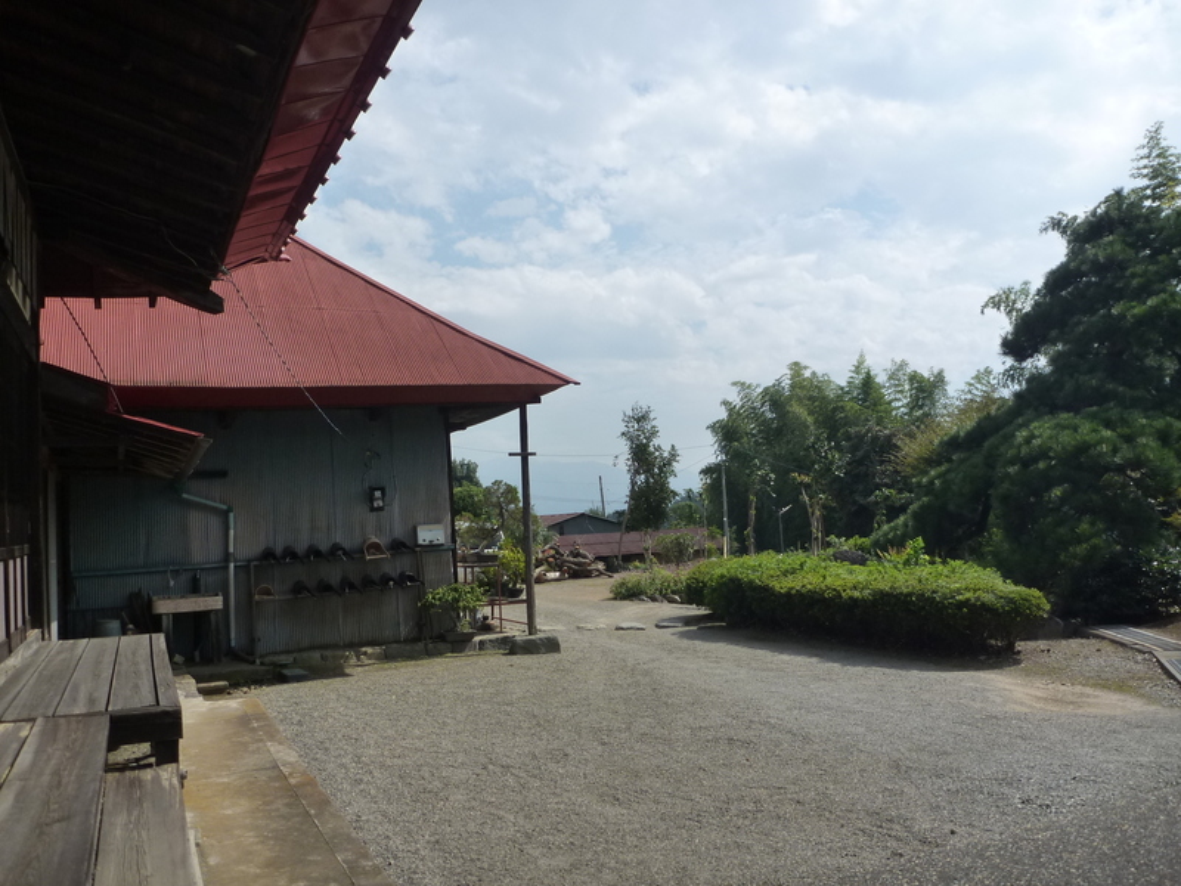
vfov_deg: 49.7
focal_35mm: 28
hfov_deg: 63.4
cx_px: 590
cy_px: 443
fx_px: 955
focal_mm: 4.9
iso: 125
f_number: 10
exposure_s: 1/160
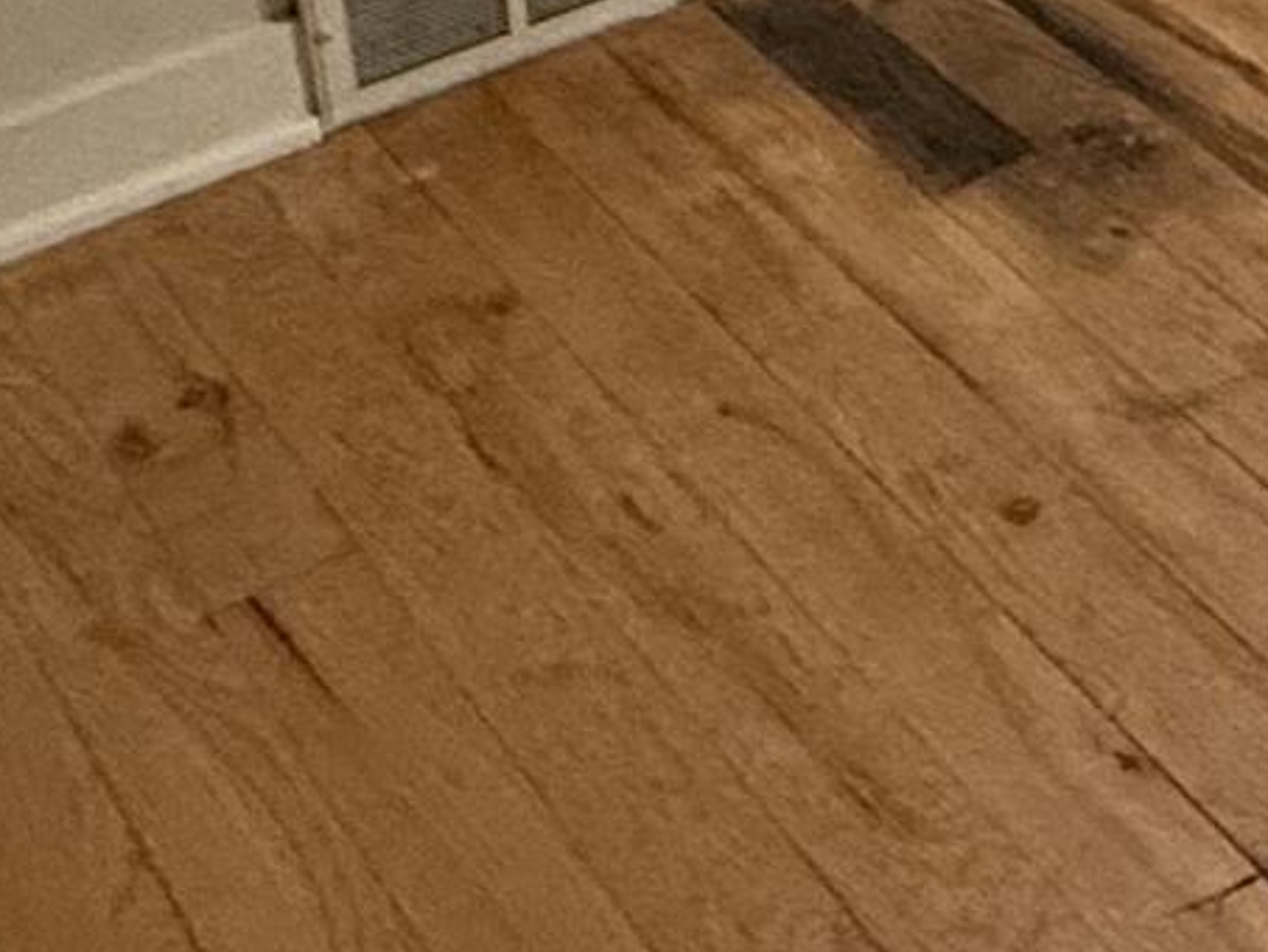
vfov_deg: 13.3
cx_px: 2066
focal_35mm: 95
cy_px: -994
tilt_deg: -12.6
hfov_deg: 17.8
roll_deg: +2.5
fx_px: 3481
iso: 250
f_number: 2.2
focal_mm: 2.22
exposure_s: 1/60
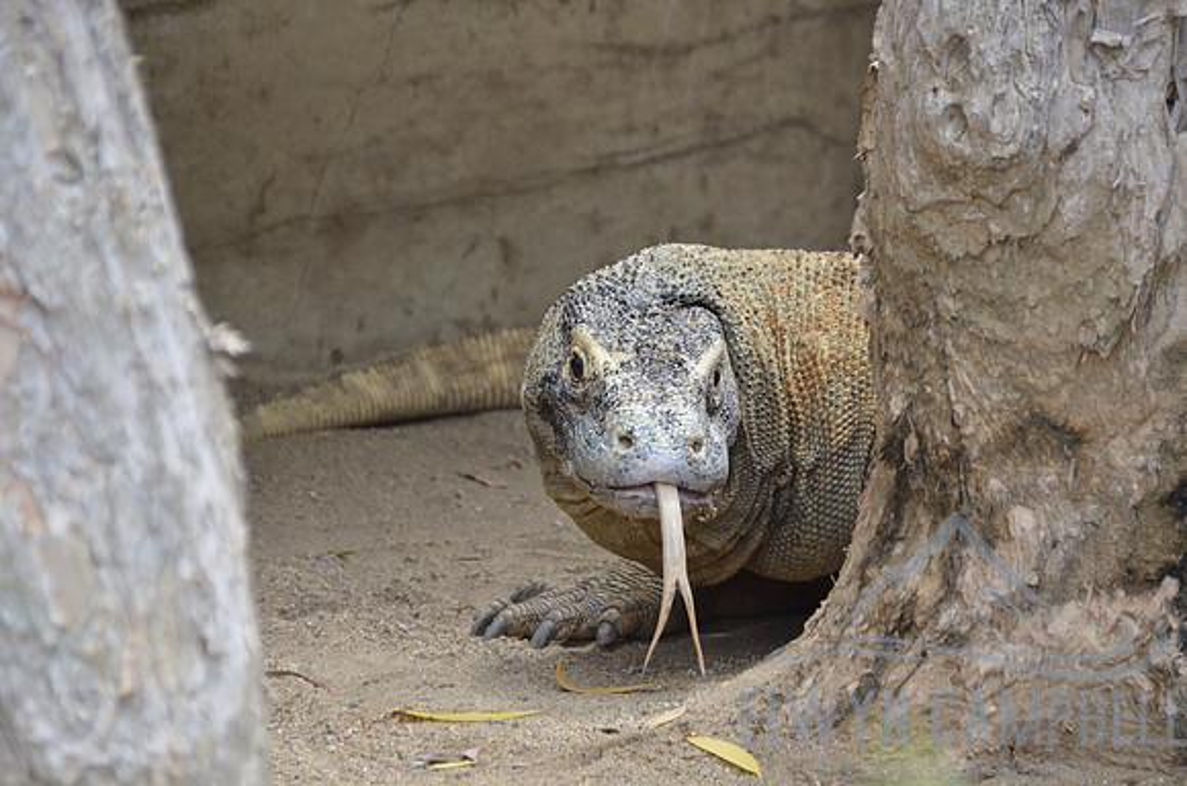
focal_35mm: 300
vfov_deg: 4.6
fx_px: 9870
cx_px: 594
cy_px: 393
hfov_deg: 6.9
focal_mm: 200
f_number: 6.3
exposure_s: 1/1000
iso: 2000
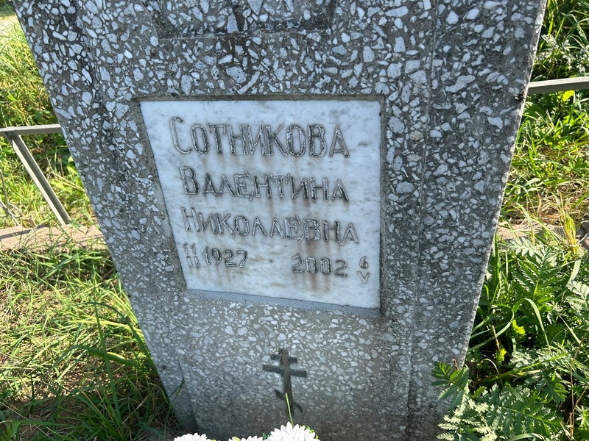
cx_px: 294
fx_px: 442
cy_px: 220
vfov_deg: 53.1
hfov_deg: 67.3
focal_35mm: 26
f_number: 1.5
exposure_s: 1/1252
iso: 50
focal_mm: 5.7
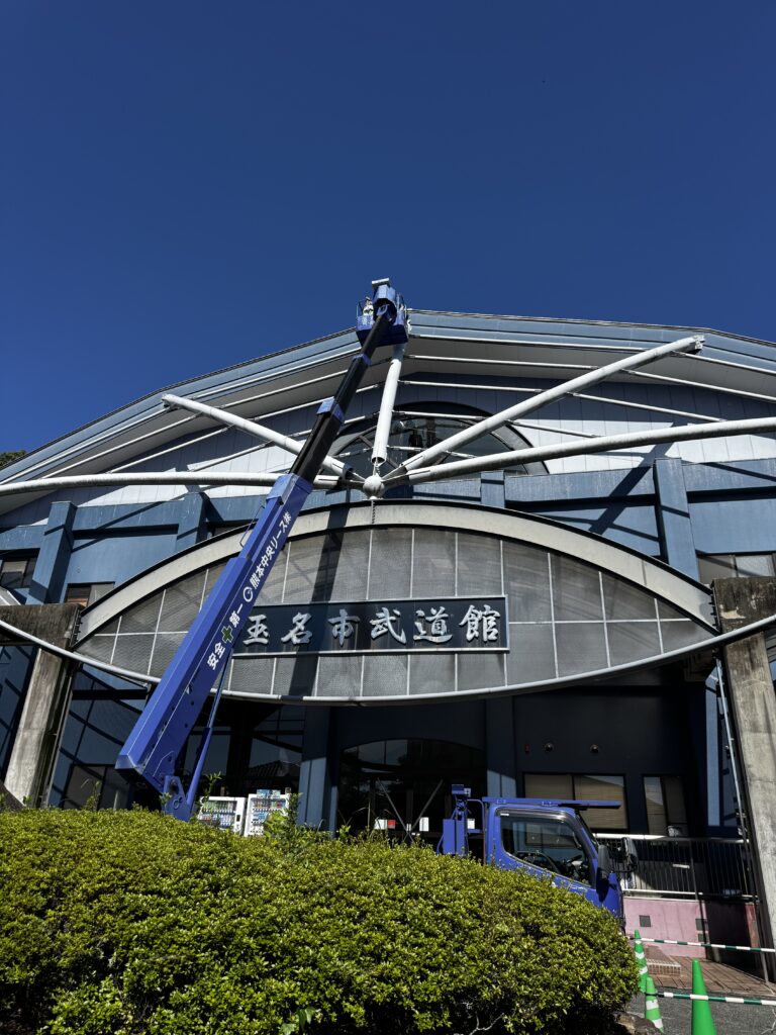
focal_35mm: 24
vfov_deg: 71.6
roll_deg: -3.9
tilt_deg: +24.7
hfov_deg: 56.8
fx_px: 717
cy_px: 518
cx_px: 388
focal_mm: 6.76
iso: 80
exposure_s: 1/4049
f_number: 1.78
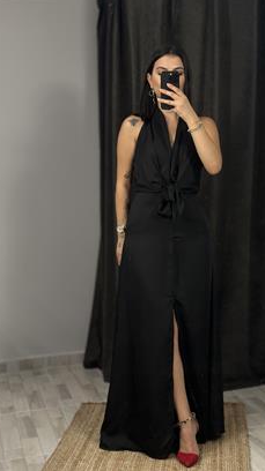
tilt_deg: -24.2
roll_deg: +0.5
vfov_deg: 39.2
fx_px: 663
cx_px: 143
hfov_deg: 22.6
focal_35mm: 53
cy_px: 234
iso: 200
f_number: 1.78
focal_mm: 6.86
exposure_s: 1/100
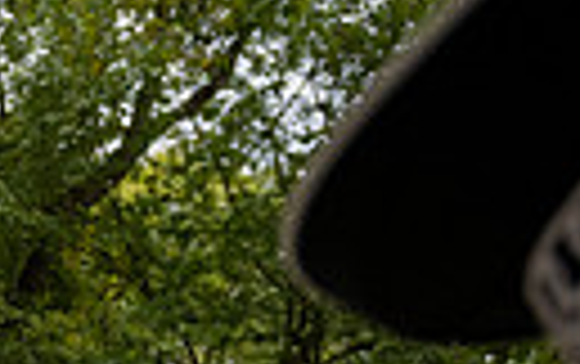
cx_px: -652
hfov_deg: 14.8
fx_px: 1741
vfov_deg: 10.8
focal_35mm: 110
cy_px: 744
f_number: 4
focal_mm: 24
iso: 500
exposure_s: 1/1000
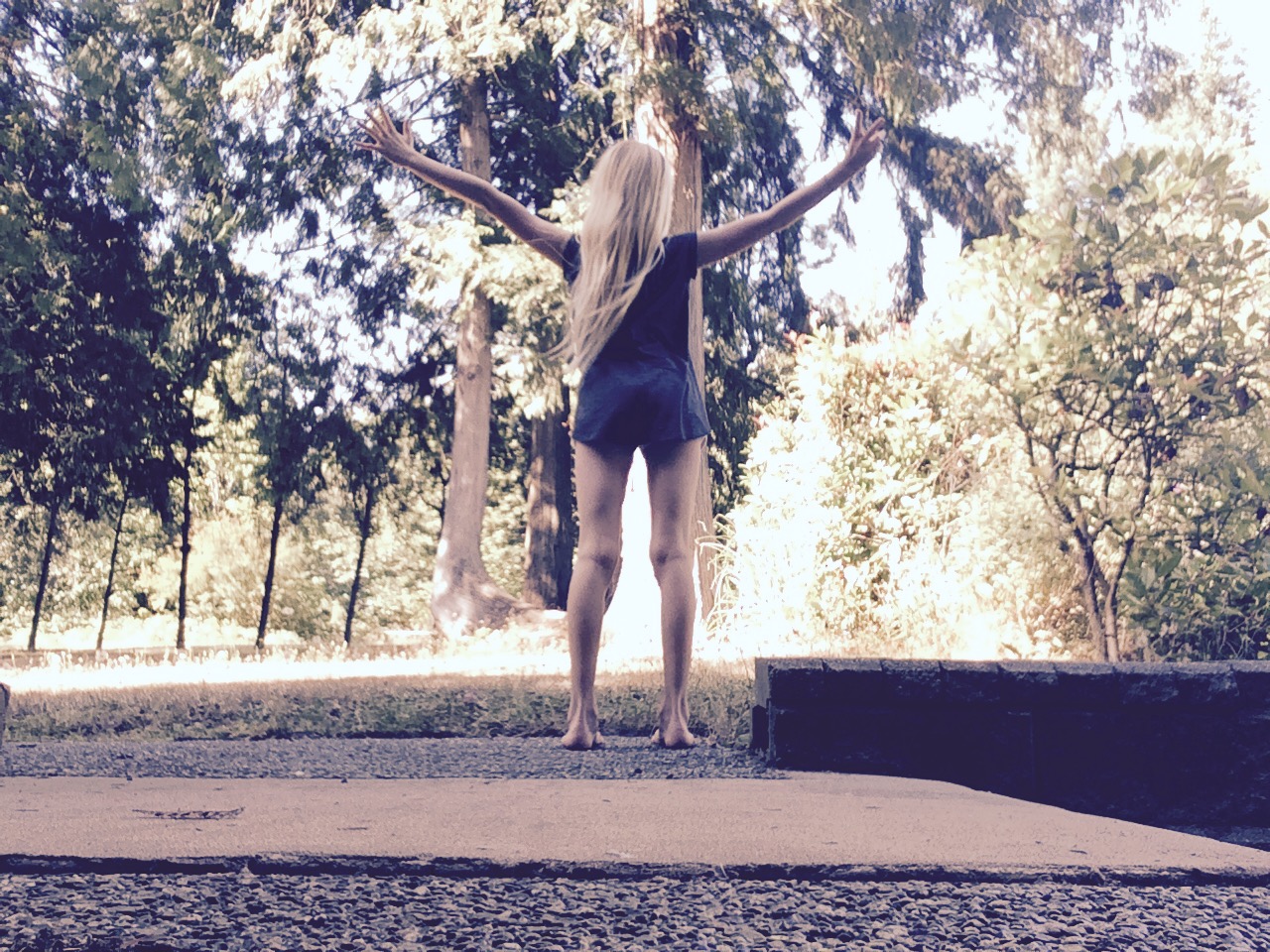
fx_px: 1137
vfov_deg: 45.4
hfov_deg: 58.4
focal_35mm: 31
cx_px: 635
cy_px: 476
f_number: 2.4
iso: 50
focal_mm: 2.15
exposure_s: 1/120
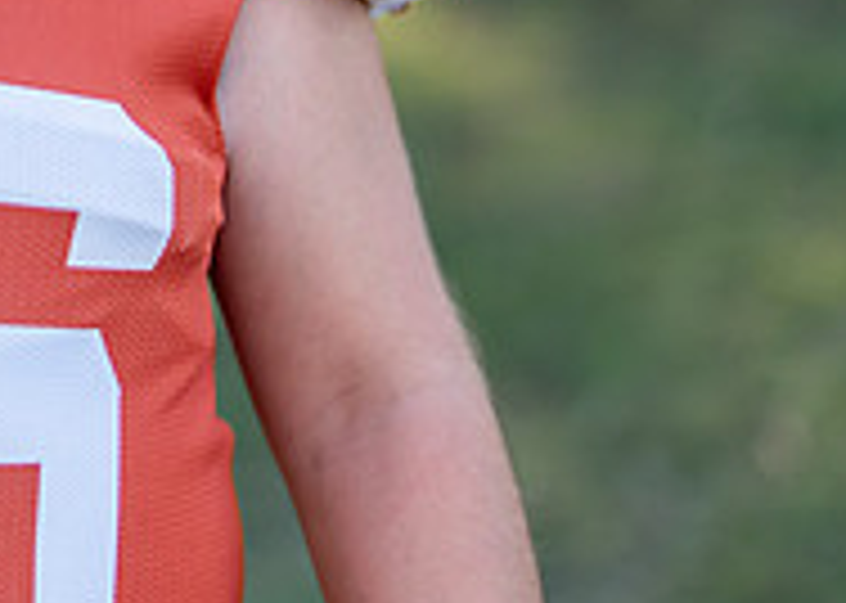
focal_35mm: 165
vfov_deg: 8.6
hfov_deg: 11.9
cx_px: -196
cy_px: -217
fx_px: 3962
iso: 100
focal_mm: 50
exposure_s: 1/1250
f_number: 1.2
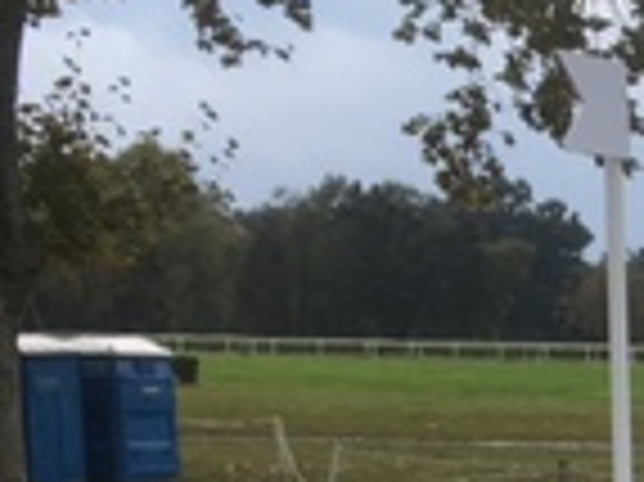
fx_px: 2417
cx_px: 1378
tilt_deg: -7.6
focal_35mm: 130
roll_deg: -0.8
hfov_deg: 12.8
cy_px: 689
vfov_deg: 11.0
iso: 25
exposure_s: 1/1166
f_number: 2.2
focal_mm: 4.15
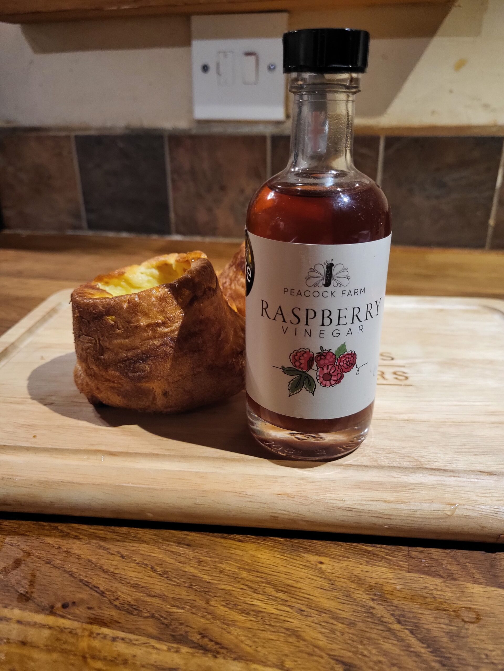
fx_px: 505
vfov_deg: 67.3
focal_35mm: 26
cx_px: 252
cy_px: 336
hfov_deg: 53.1
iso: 400
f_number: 1.8
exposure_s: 1/33
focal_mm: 5.4
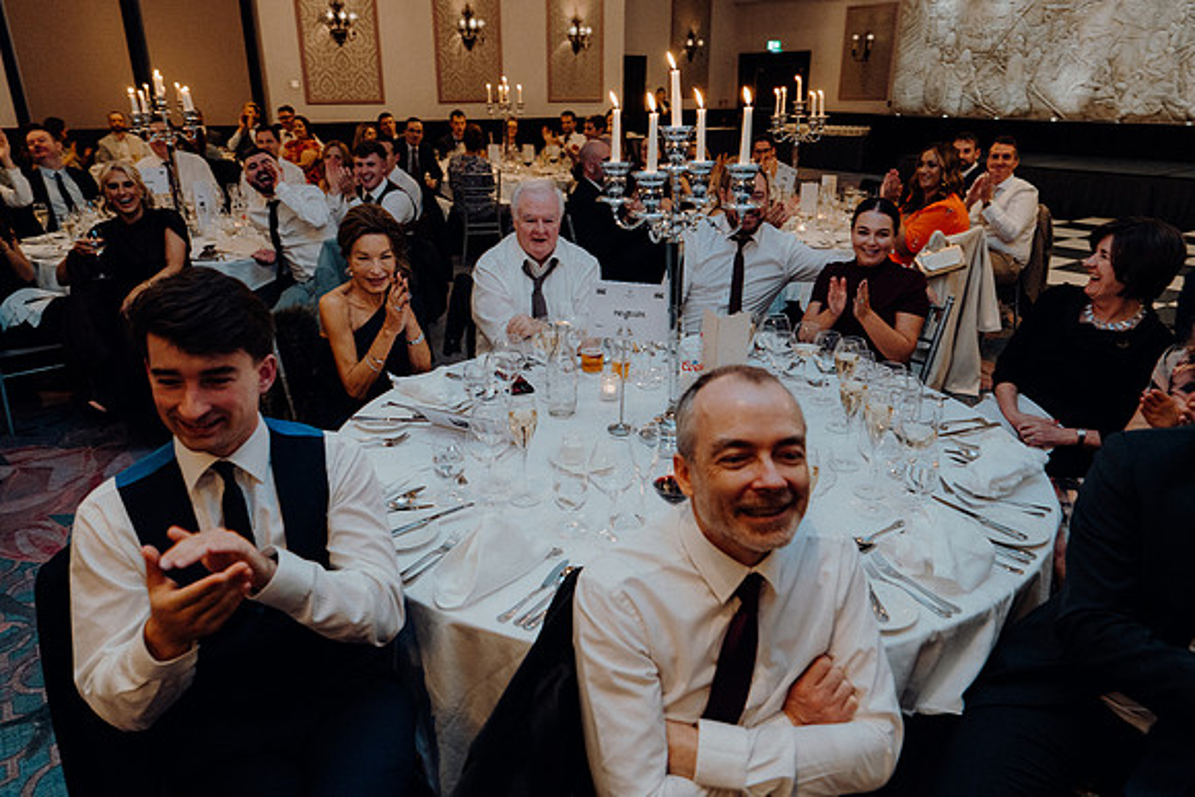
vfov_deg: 53.2
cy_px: 398
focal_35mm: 24
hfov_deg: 73.7
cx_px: 598
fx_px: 797
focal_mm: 24
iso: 2500
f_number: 3.5
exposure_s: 1/160
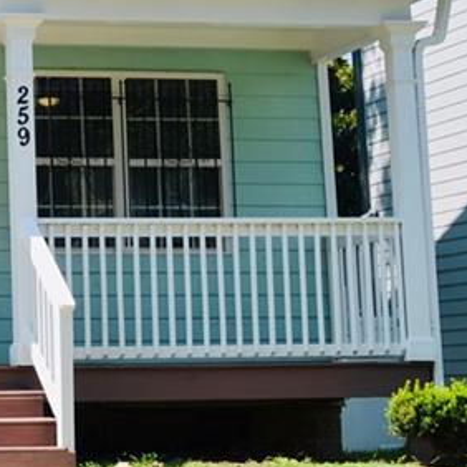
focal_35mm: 111
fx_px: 1694
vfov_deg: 15.5
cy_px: 57
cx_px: -258
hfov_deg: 14.5
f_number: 8
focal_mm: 24
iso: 125
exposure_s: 1/250
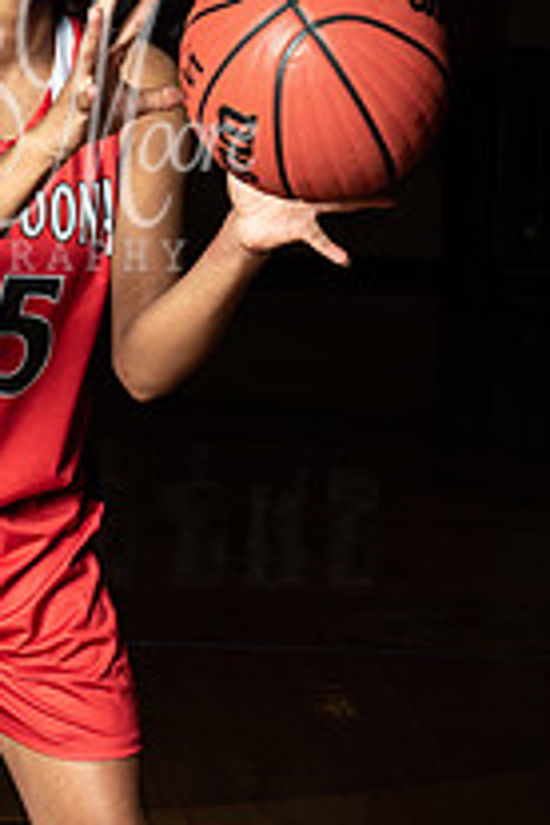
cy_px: 72
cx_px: 20
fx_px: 3483
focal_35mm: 152
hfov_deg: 9.0
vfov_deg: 13.4
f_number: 14
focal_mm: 70
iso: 320
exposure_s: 1/200
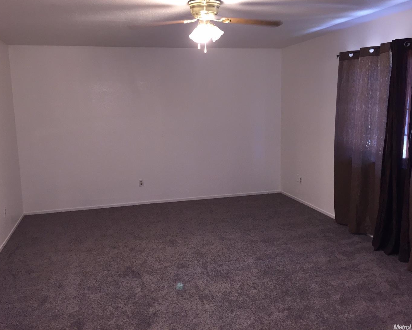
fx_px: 378
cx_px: 198
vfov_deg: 47.1
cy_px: 161
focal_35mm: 31
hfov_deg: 57.2
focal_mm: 4.15
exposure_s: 1/24
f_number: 2.2
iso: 125
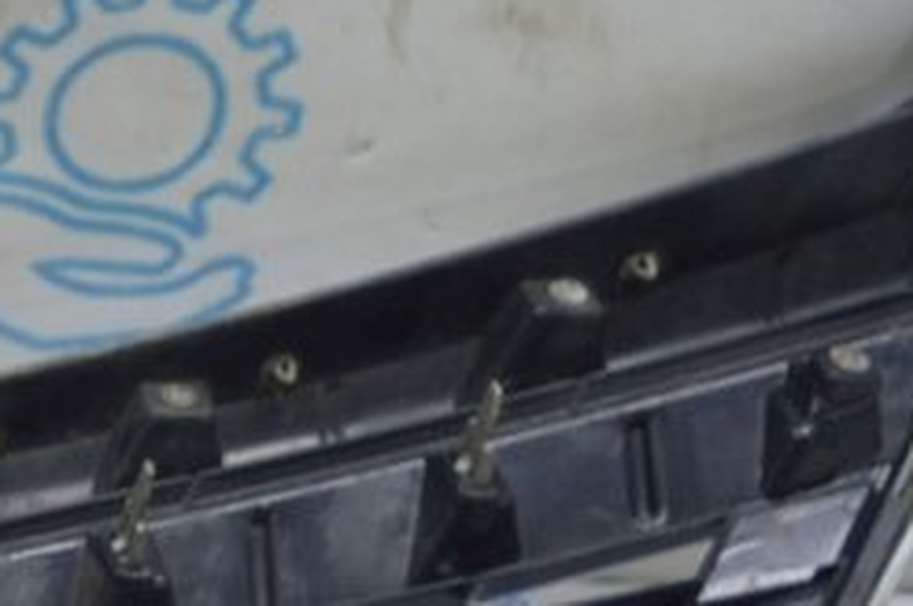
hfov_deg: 15.7
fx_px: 2837
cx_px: -724
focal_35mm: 112
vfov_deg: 12.1
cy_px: 564
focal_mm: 18
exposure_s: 1/50
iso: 400
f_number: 3.5
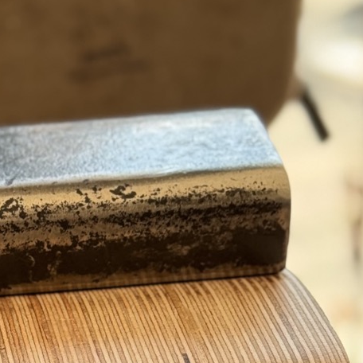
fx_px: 1768
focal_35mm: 149
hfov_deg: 11.6
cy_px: 486
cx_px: -36
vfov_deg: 11.4
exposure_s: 1/171
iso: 64
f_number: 1.78
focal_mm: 6.76
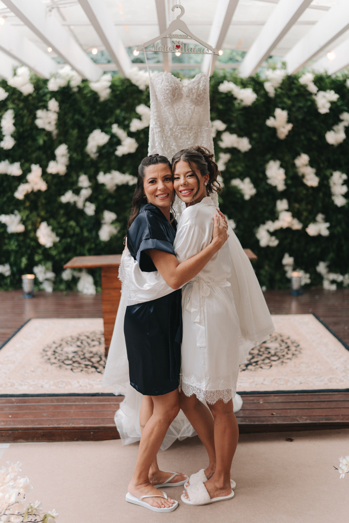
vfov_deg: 54.4
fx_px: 509
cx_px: 174
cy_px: 262
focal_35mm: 35
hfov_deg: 37.9
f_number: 1.2
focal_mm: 35
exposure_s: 1/400
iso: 80
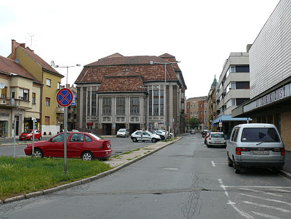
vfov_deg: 40.7
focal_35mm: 35
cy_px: 110
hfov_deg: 52.6
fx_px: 294
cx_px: 146
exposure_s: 1/250
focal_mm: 7.4
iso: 100
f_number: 5.6
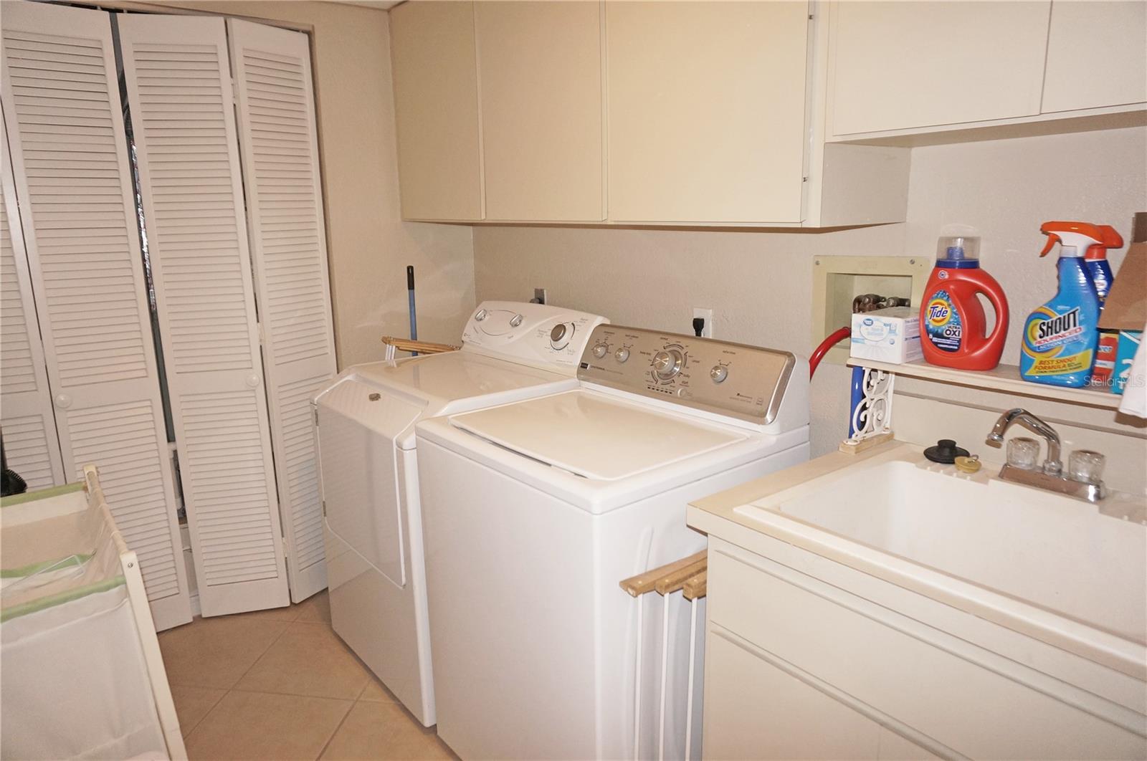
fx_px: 764
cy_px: 380
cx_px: 574
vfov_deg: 53.0
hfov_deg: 73.8
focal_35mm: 24
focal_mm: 16
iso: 800
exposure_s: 1/160
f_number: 4
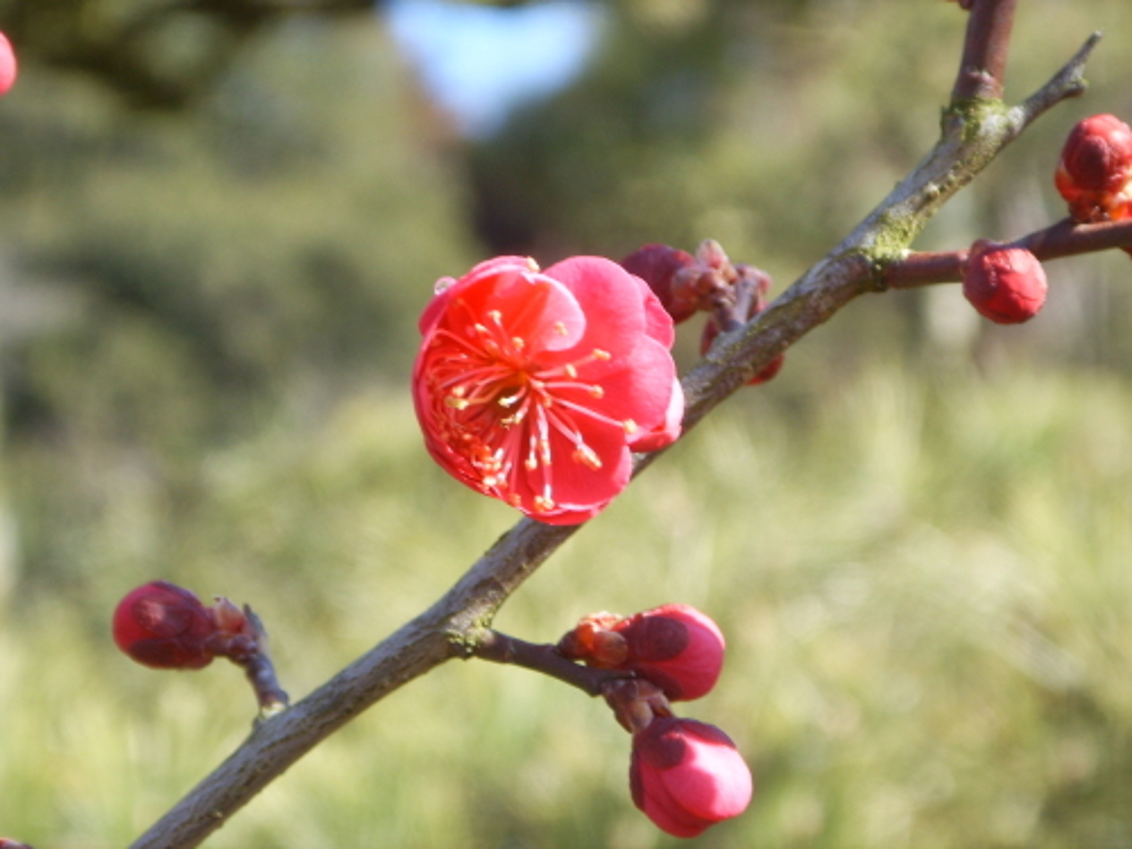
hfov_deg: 16.8
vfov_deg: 12.7
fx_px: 3826
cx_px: 566
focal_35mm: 117
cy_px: 424
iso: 50
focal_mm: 19.8
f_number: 4.5
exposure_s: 1/125
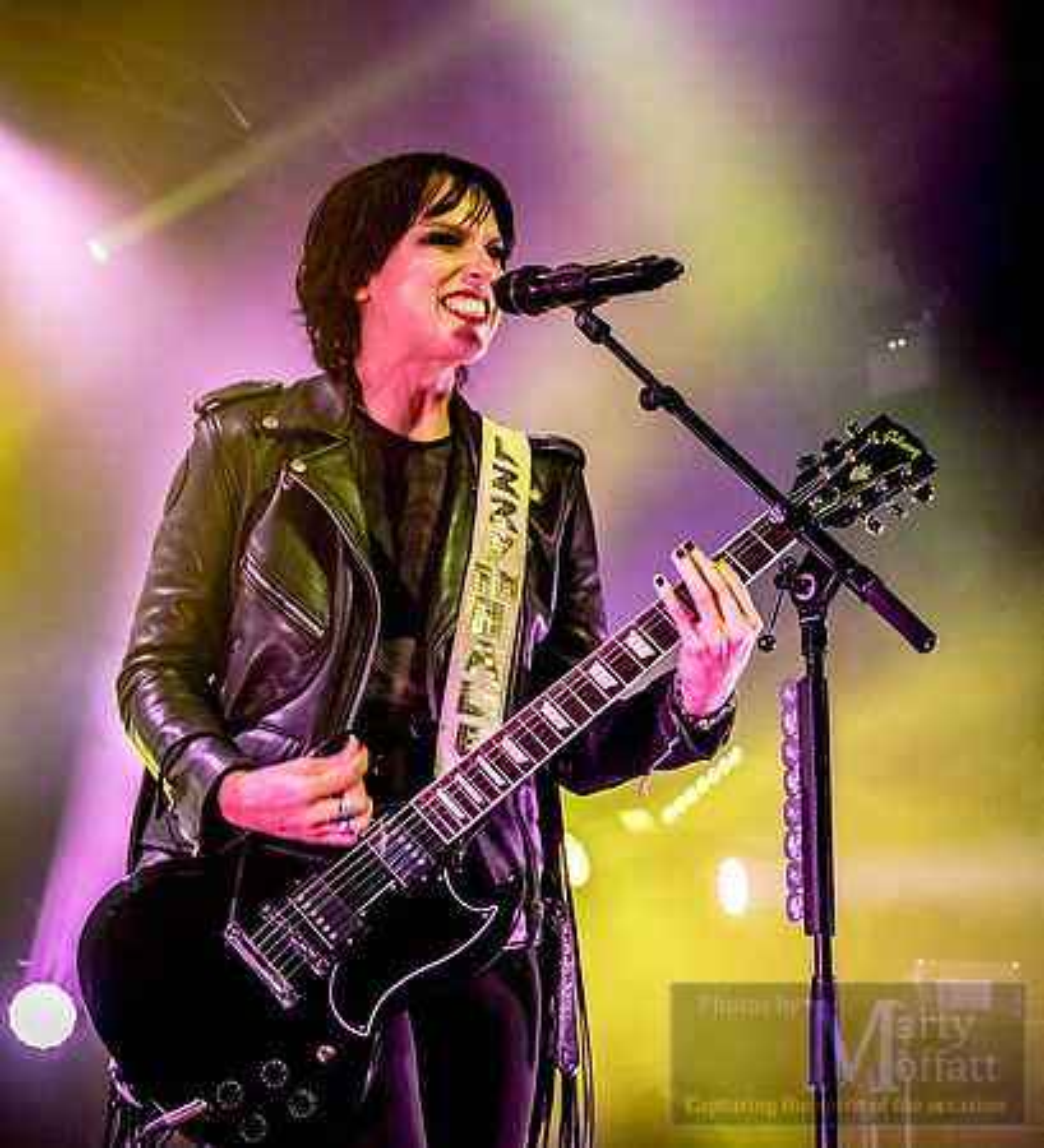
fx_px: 2815
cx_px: 376
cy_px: 559
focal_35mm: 78
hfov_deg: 21.0
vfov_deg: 23.1
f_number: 4
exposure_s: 1/160
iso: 1600
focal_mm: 31
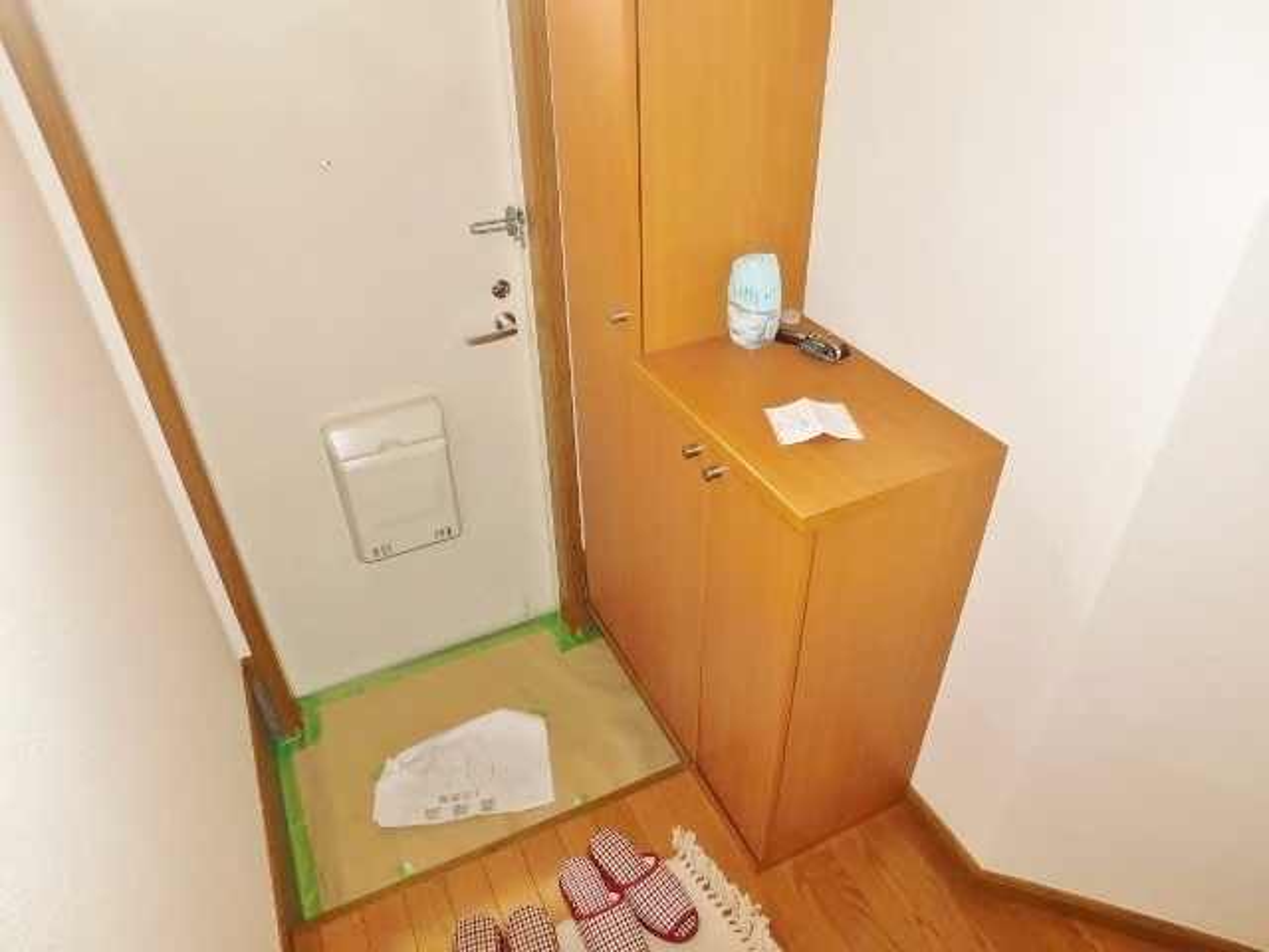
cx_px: 634
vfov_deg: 58.9
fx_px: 843
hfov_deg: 73.9
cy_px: 476
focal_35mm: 23
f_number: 3
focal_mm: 4
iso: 200
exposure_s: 1/30
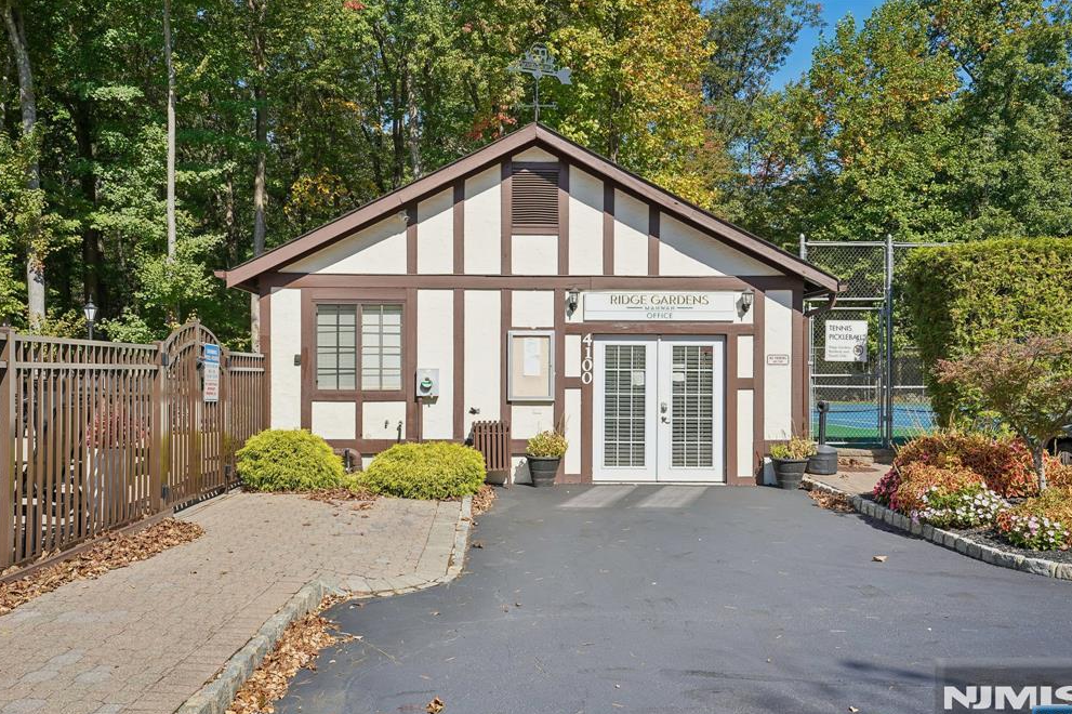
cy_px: 367
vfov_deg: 42.3
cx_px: 543
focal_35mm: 31
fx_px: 923
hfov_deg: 60.3
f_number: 8
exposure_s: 1/160
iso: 100
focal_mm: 30
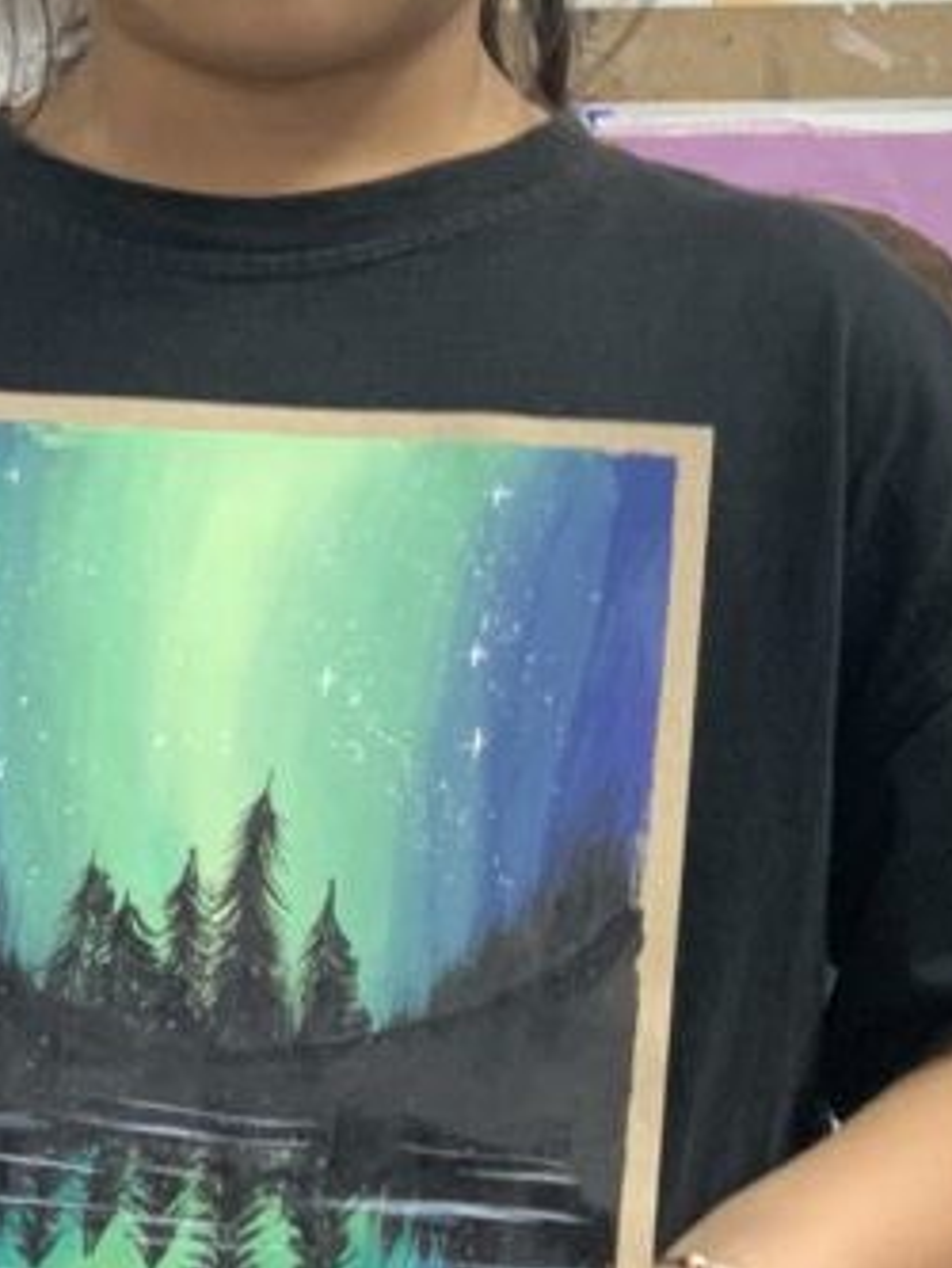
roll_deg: +0.1
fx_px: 5717
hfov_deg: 9.5
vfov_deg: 12.7
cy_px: 621
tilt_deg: -6.9
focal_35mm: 156
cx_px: 358
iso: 160
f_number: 2.4
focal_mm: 6
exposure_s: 1/60
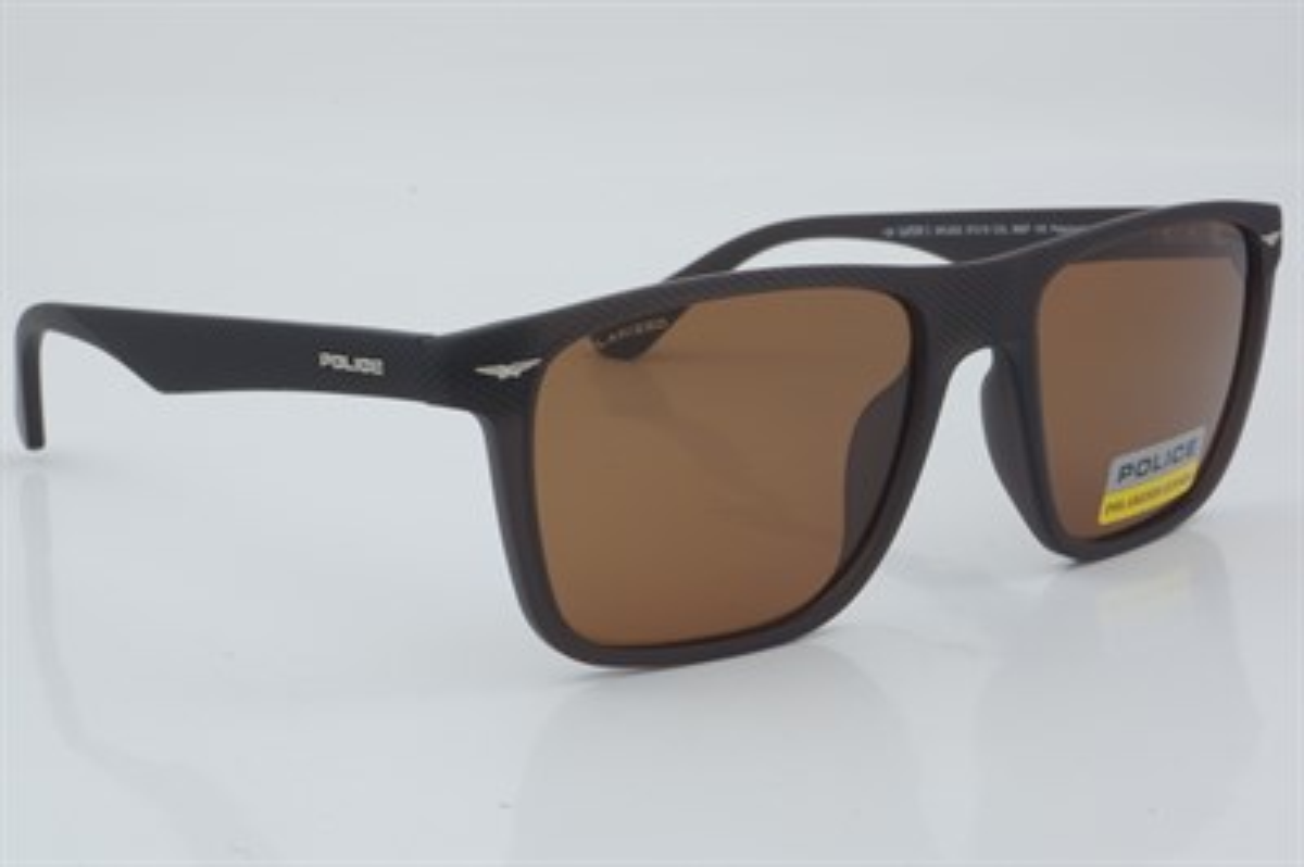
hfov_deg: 27.0
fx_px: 2714
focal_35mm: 75
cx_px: 652
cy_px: 434
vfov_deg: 18.2
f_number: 29
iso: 100
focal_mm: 50
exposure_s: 1/4
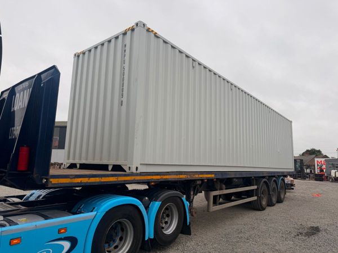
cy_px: 126
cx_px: 169
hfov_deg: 71.6
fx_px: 234
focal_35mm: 24
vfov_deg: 56.8
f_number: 1.78
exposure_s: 1/2053
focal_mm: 6.76
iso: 80
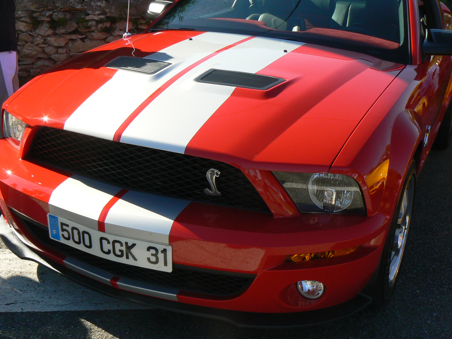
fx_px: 627
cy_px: 149
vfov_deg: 30.2
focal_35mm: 48
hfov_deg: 39.6
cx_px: 209
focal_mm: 6
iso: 80
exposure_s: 1/320
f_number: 5.6
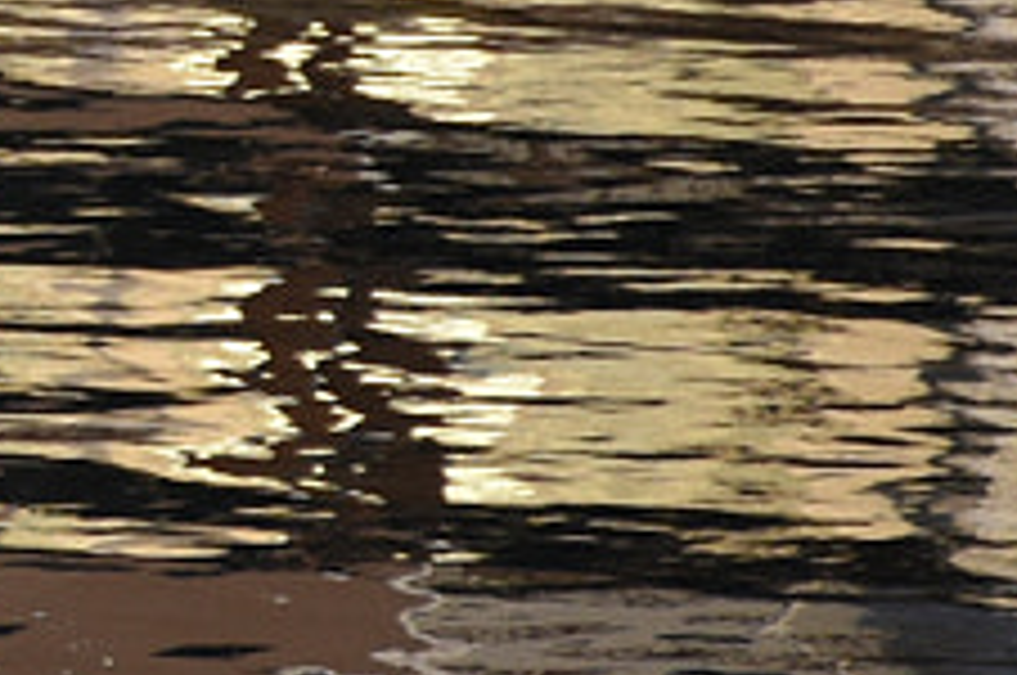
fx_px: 29987
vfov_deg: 1.3
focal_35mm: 1063
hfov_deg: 1.9
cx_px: -1796
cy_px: -423
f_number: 6.3
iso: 400
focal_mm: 100
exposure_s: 1/640
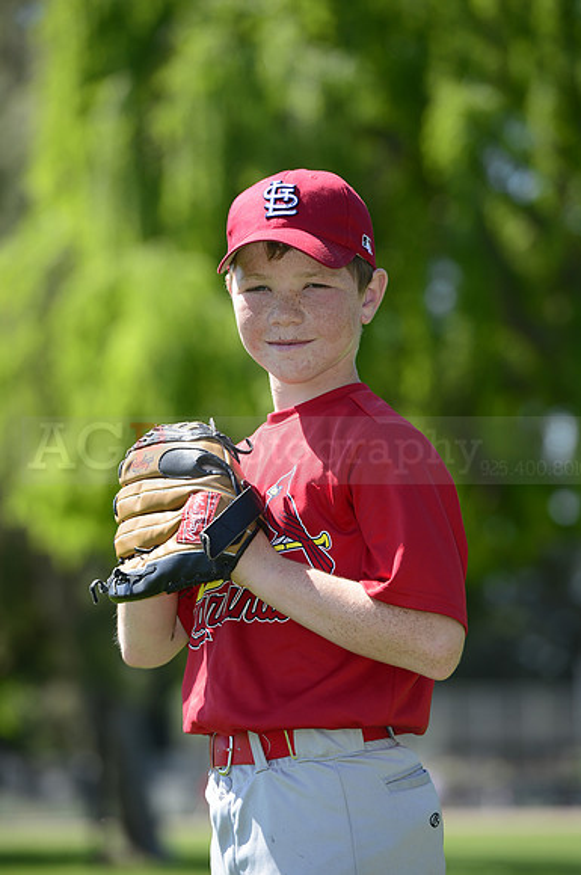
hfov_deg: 6.8
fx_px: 4856
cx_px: 290
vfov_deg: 10.3
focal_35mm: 200
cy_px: 438
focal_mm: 200
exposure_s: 1/500
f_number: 5.6
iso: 200
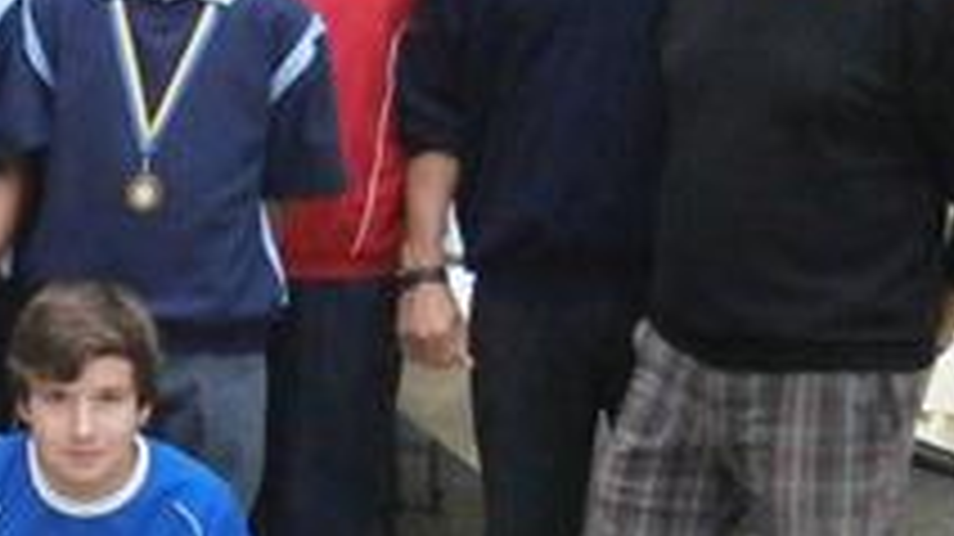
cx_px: 50
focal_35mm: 102
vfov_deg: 11.9
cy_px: 302
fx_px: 2579
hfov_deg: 20.4
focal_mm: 5.5
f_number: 2.9
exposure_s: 1/125
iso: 800
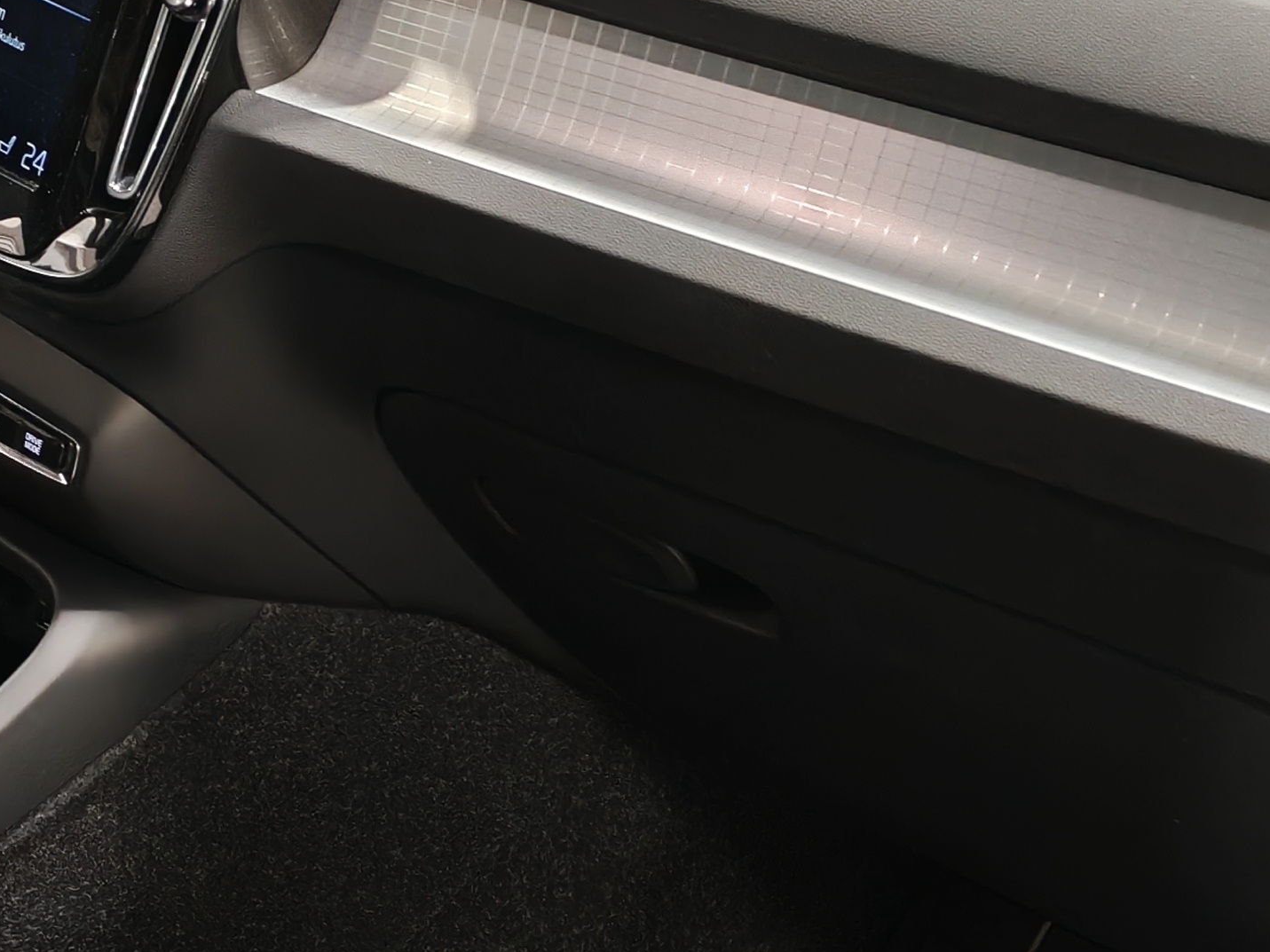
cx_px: 165
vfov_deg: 17.8
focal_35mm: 83
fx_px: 3045
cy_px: 431
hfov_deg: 23.0
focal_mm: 6.12
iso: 1250
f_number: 1.9
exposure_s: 1/50
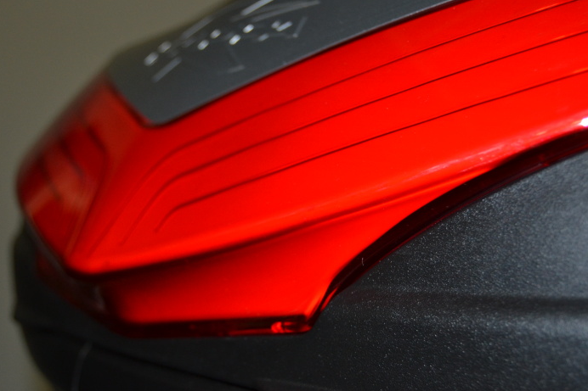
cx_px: 246
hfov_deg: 33.9
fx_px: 963
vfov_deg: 23.0
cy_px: 212
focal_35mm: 59
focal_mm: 32
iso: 640
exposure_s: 1/60
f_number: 4.5
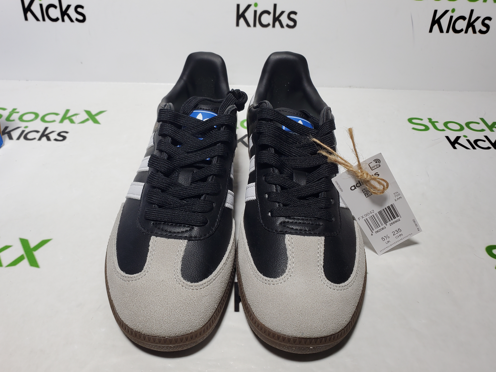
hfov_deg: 63.4
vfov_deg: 49.7
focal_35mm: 28
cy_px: 200
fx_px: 401
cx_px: 240
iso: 50
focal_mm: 4.3
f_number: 2.4
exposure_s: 1/195
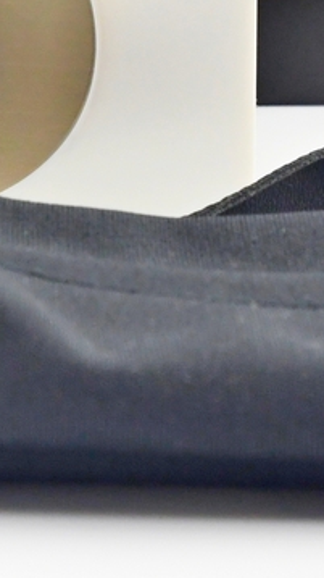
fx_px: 4634
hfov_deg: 4.0
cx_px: 68
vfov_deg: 7.1
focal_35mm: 303
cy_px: -90
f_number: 8
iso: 1250
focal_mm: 46
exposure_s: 1/125
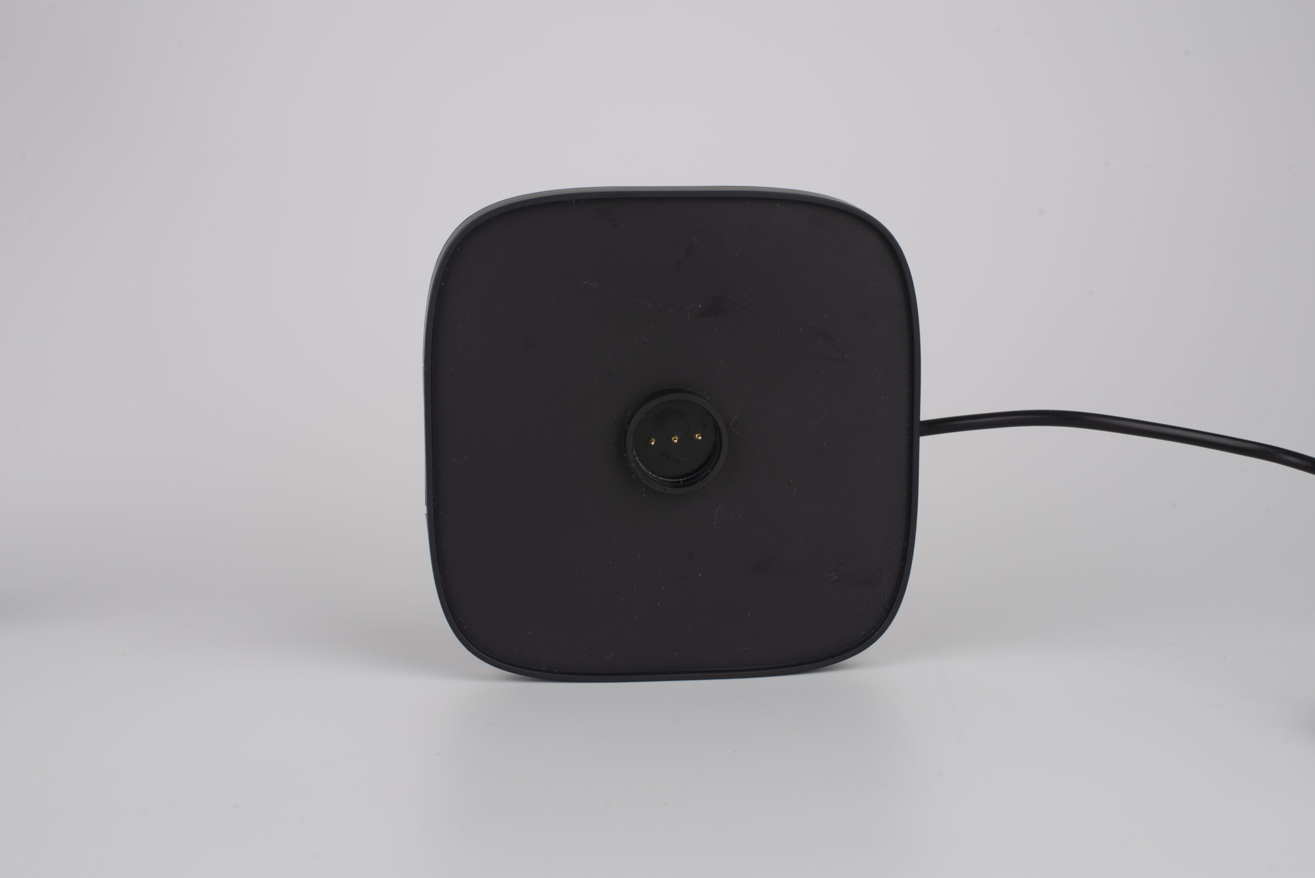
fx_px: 1827
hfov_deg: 39.6
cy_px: 439
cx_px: 658
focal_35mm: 50
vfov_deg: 27.0
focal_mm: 50
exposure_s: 1/100
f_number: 16
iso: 100
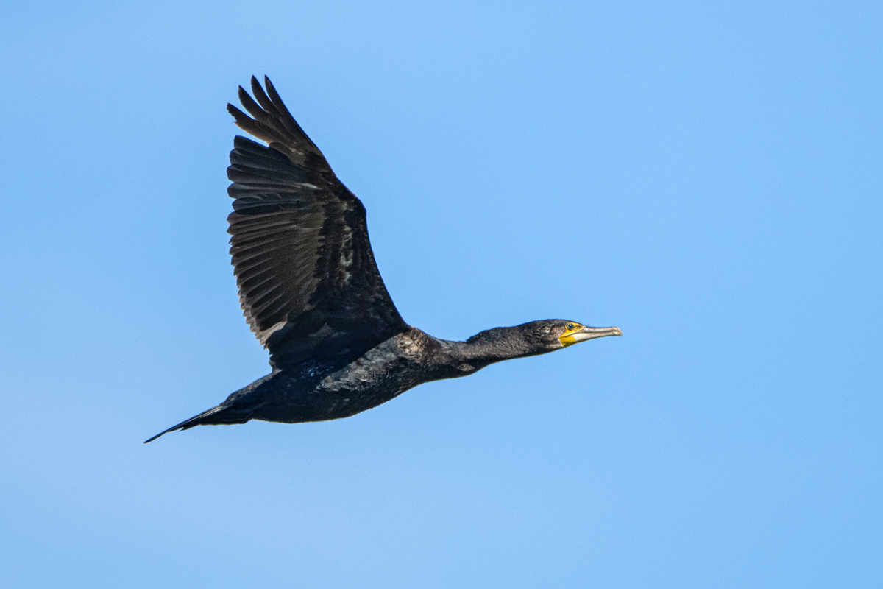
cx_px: 442
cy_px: 294
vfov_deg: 1.5
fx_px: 22073
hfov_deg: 2.3
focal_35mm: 900
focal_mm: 600
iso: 560
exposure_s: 1/2500
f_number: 7.1
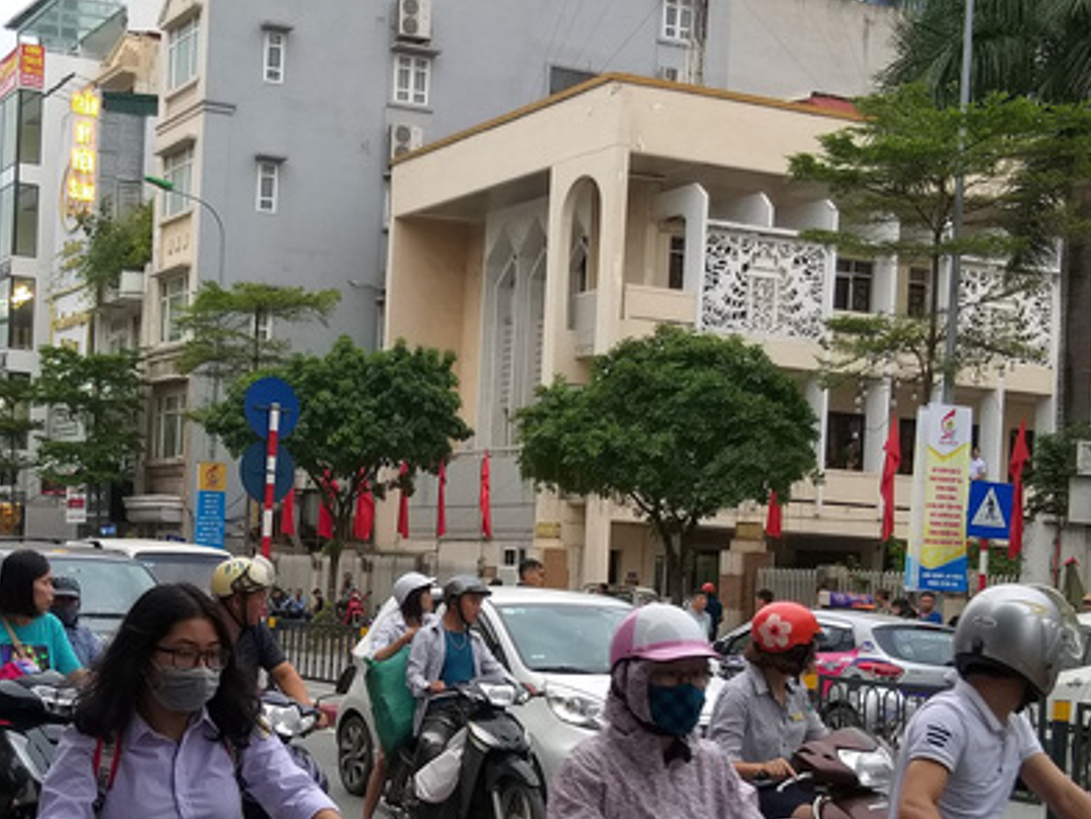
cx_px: 372
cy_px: 580
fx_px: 1356
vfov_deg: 33.2
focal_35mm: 43
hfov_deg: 43.3
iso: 40
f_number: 1.7
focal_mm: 3.93
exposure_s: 1/178
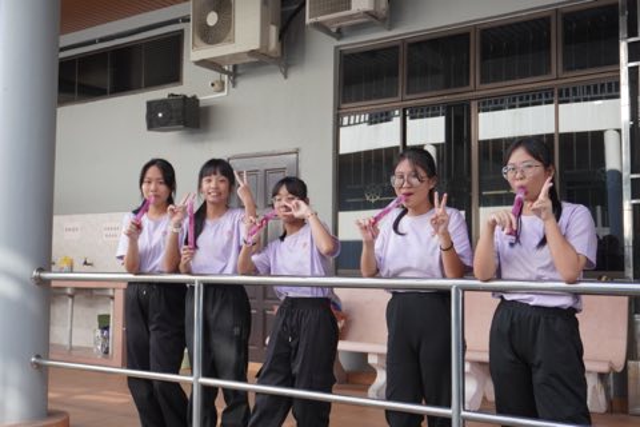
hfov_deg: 46.4
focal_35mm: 42
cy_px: 214
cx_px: 320
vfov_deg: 31.9
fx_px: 747
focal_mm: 28
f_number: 4.5
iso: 400
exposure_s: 1/160
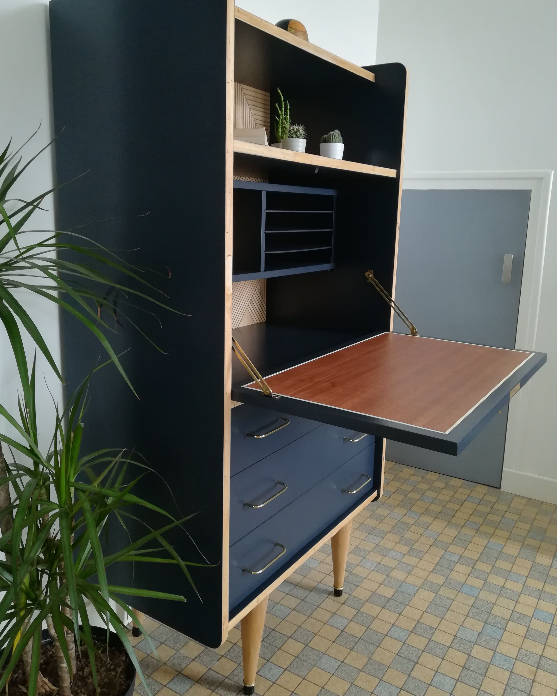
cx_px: 275
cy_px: 329
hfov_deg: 51.5
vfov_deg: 62.2
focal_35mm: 28
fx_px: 577
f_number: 2.2
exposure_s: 1/33.3
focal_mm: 3.83
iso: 250
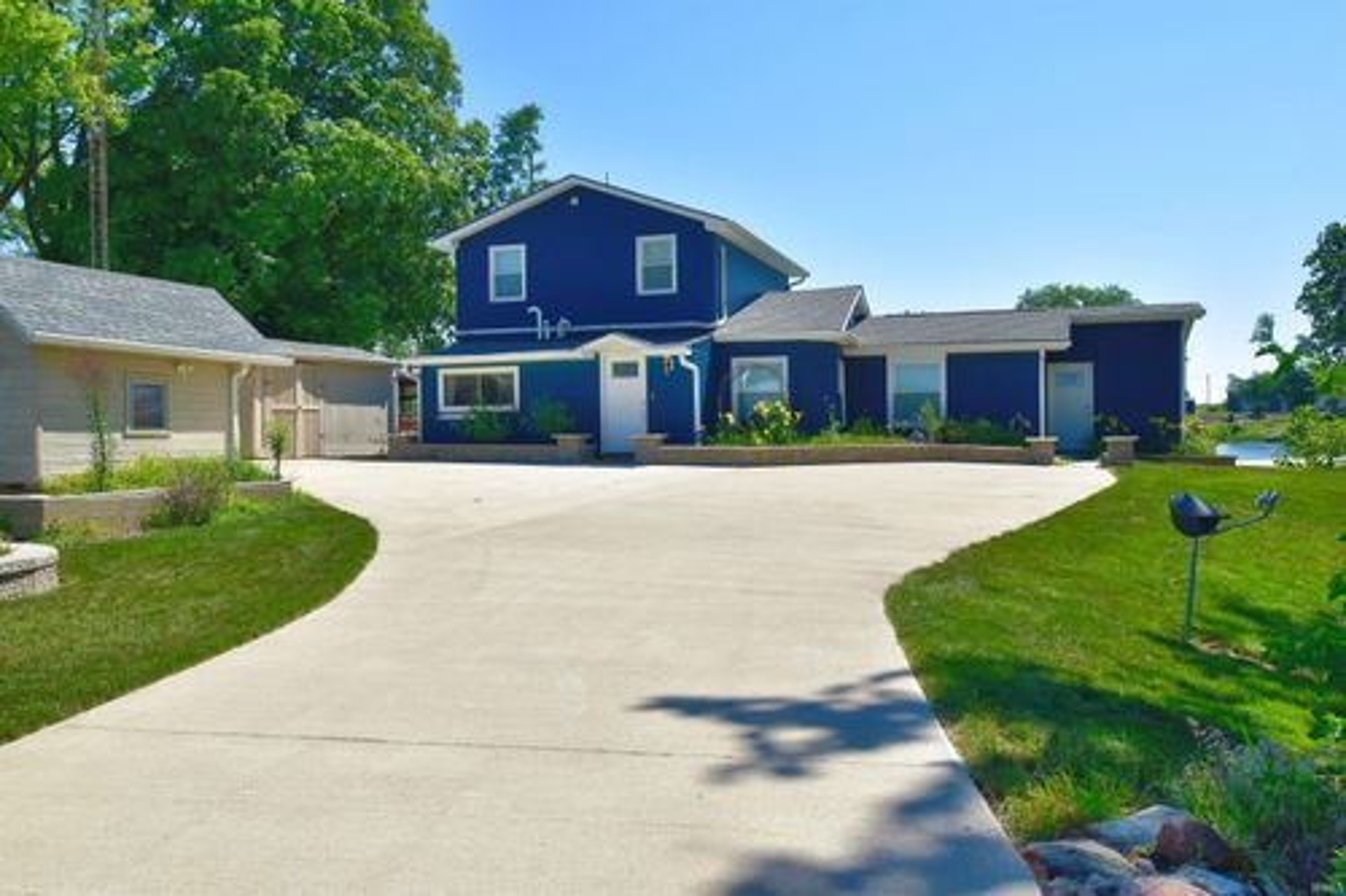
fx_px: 1121
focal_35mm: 30
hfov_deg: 61.9
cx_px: 673
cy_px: 448
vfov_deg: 43.6
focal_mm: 20
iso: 400
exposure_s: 1/500
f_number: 11
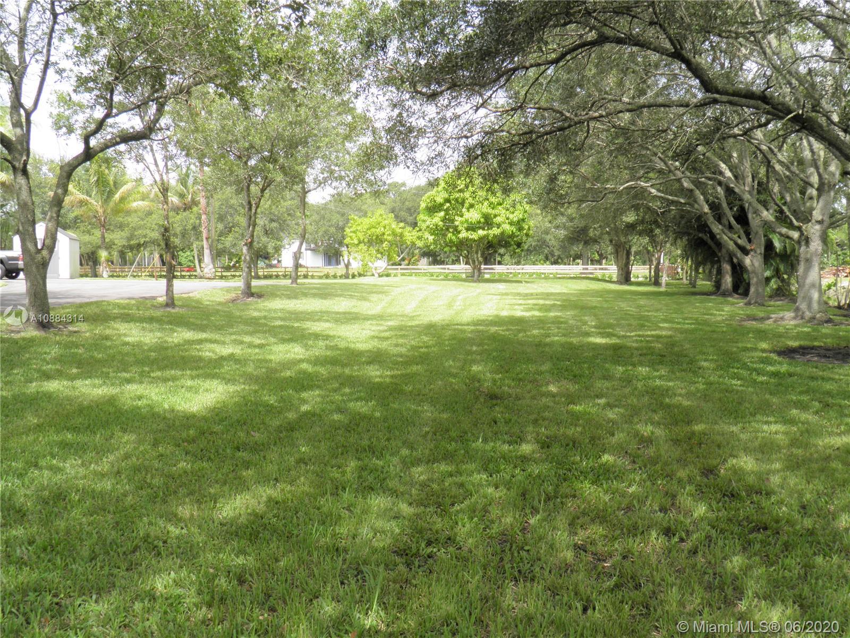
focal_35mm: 30
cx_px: 425
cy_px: 319
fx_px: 737
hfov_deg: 60.0
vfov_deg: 46.8
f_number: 5.9
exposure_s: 1/80
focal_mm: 5.5
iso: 50
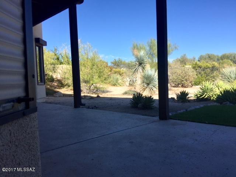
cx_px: 118
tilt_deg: -2.9
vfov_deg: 48.2
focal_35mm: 29
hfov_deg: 61.7
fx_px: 198
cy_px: 88
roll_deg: +0.4
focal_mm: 4.15
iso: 32
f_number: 2.2
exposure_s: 1/1464
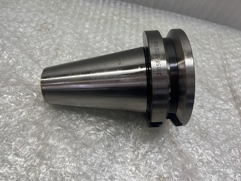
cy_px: 90
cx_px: 120
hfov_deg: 67.3
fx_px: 181
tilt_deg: -54.3
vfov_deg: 53.1
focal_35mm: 26
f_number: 1.6
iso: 40
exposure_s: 1/272
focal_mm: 5.1
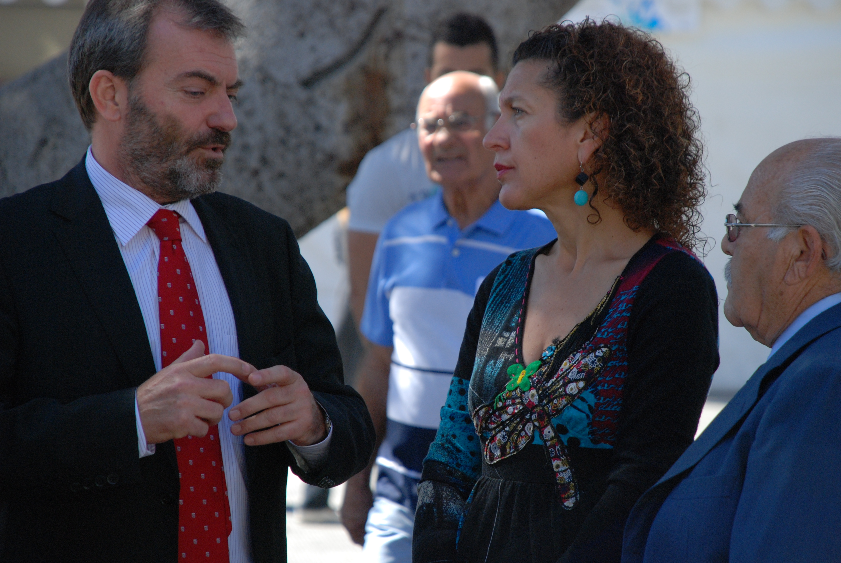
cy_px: 298
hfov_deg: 8.8
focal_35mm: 234
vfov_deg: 5.9
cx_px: 457
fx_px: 5463
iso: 400
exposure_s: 1/400
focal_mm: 135
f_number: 5.6
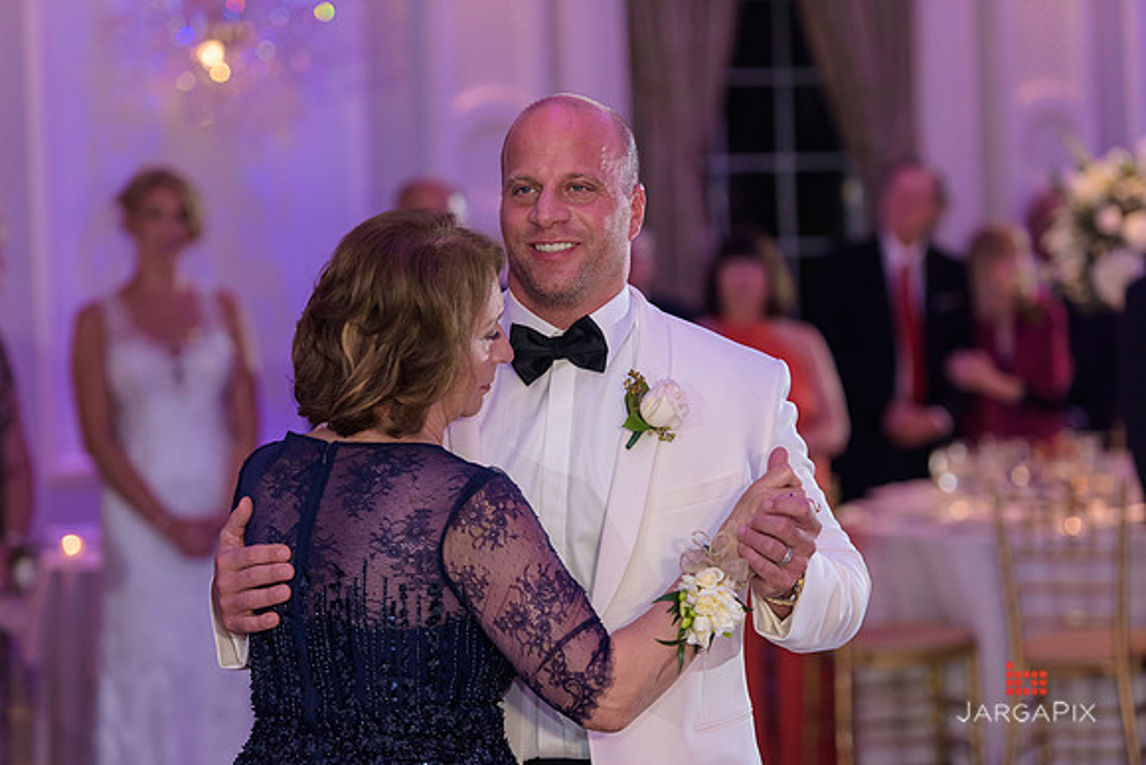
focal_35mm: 130
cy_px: 382
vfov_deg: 10.6
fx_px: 4139
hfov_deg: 15.8
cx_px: 573
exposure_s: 1/125
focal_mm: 130
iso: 1600
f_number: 3.2
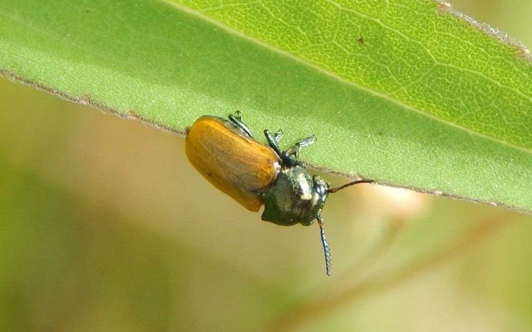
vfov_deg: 8.7
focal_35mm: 150
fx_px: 2175
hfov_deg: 13.9
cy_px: 183
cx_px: 266
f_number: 4.9
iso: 125
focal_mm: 25.3
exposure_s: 1/200
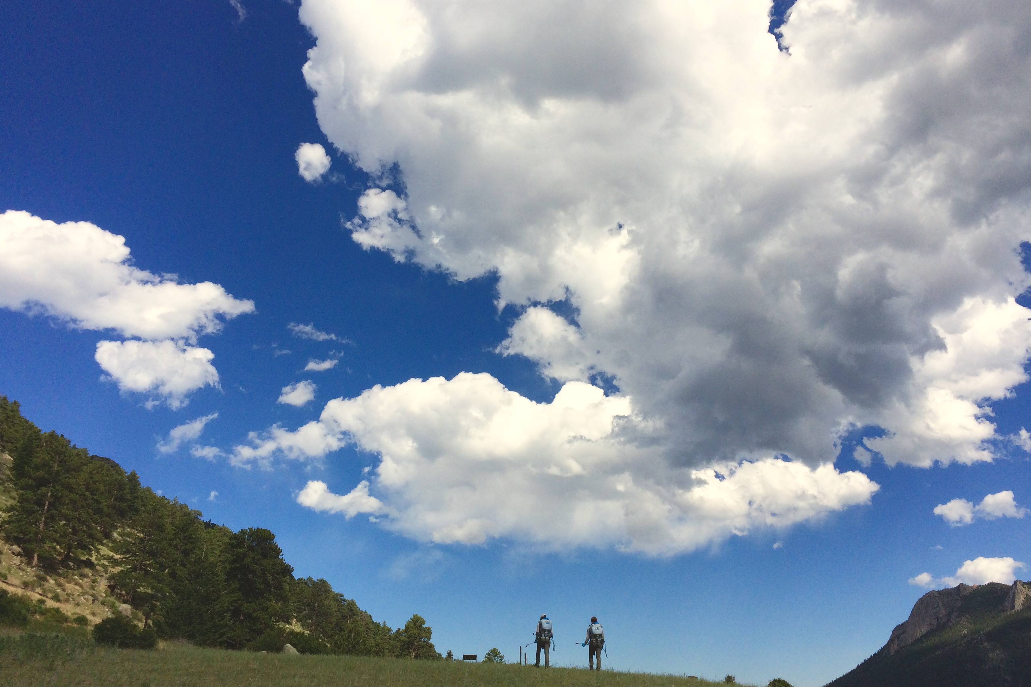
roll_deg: +1.8
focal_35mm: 31
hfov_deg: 60.3
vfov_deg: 42.3
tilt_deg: +23.2
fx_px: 888
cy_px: 334
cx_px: 521
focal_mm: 4.15
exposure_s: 1/4115
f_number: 2.2
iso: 32
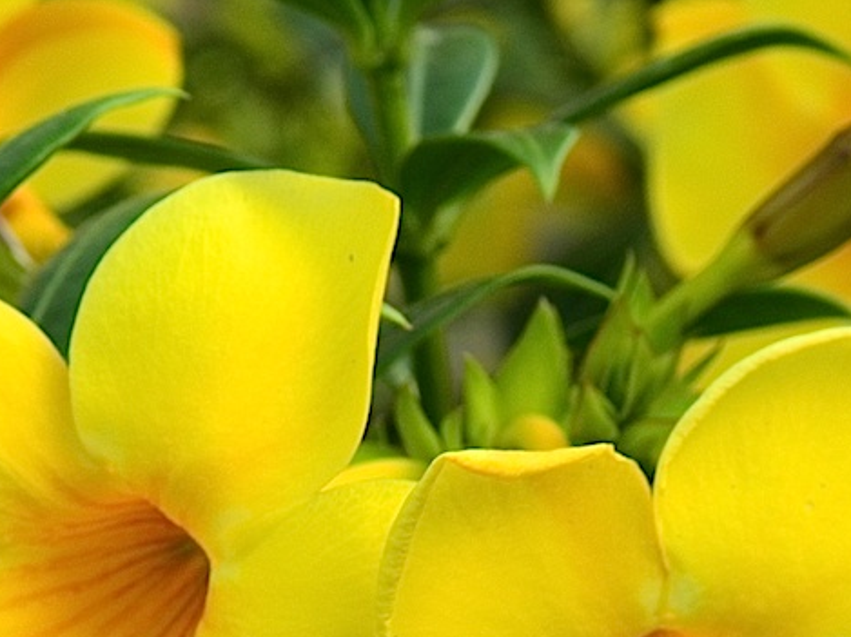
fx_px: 10735
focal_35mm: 437
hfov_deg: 4.5
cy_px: 592
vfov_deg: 3.4
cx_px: 437
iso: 100
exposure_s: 1/68
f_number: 5.6
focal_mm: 42.6
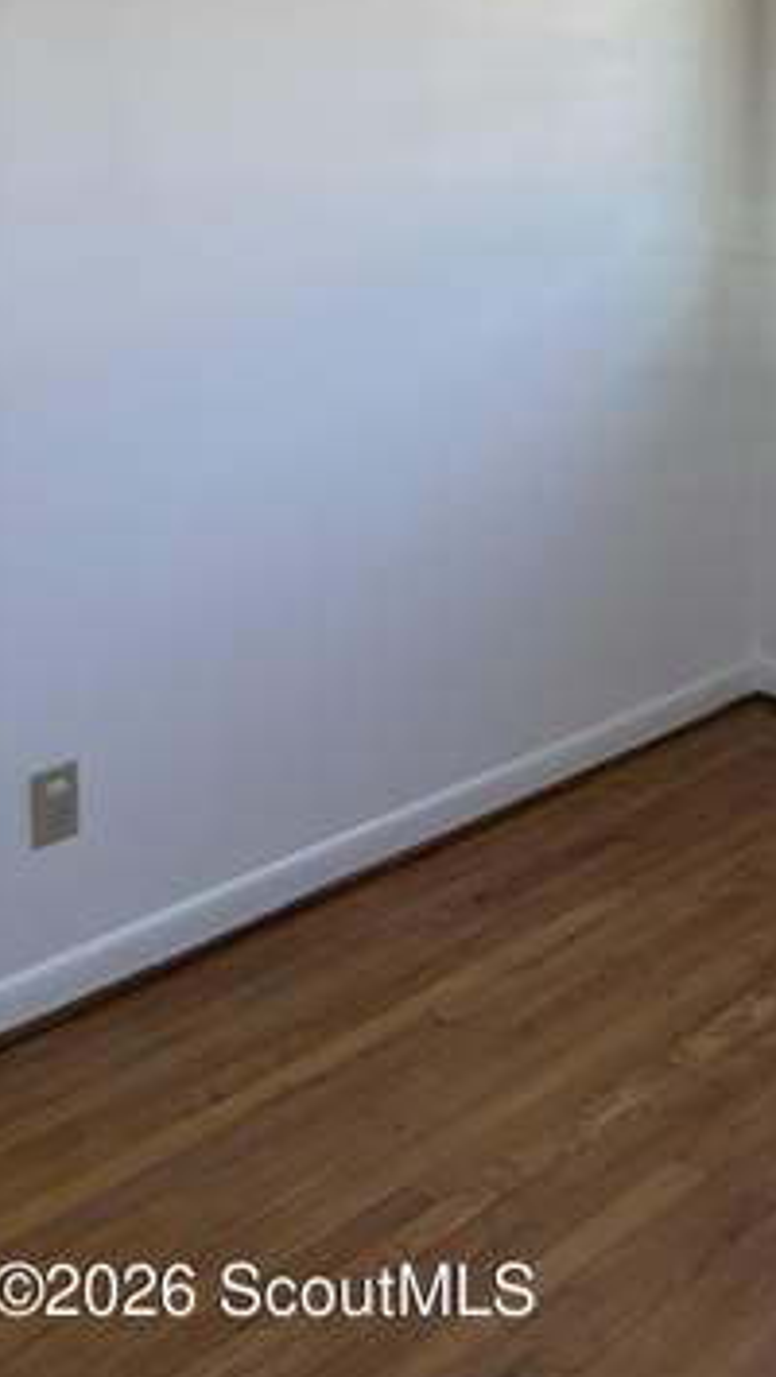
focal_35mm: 51
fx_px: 1863
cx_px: 916
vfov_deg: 38.1
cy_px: 163
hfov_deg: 21.9
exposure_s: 1/158
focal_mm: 5.96
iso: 125
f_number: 1.6
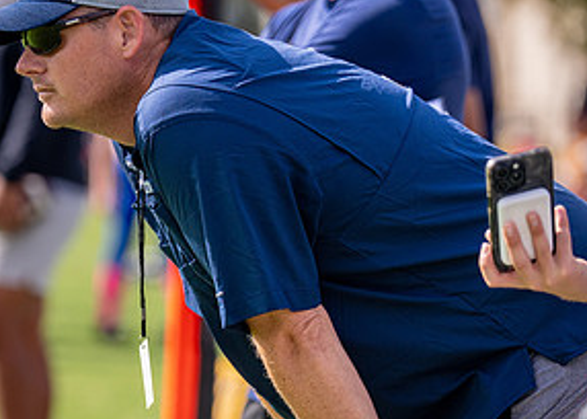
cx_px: 177
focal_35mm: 364
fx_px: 6065
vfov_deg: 4.0
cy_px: 185
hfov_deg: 5.5
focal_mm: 152
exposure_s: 1/3200
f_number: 2.8
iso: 250
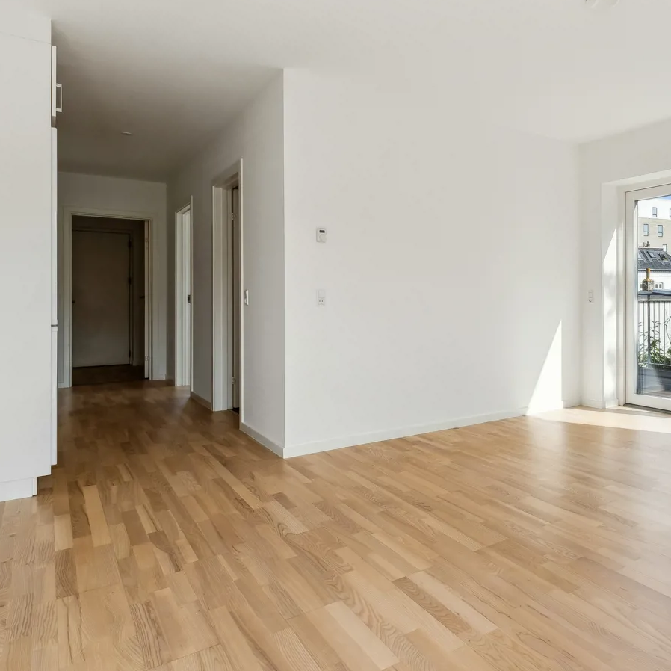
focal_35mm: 23
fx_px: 504
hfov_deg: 64.9
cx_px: 463
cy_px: 321
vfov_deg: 67.2
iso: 160
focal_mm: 10
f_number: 10
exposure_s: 1/50
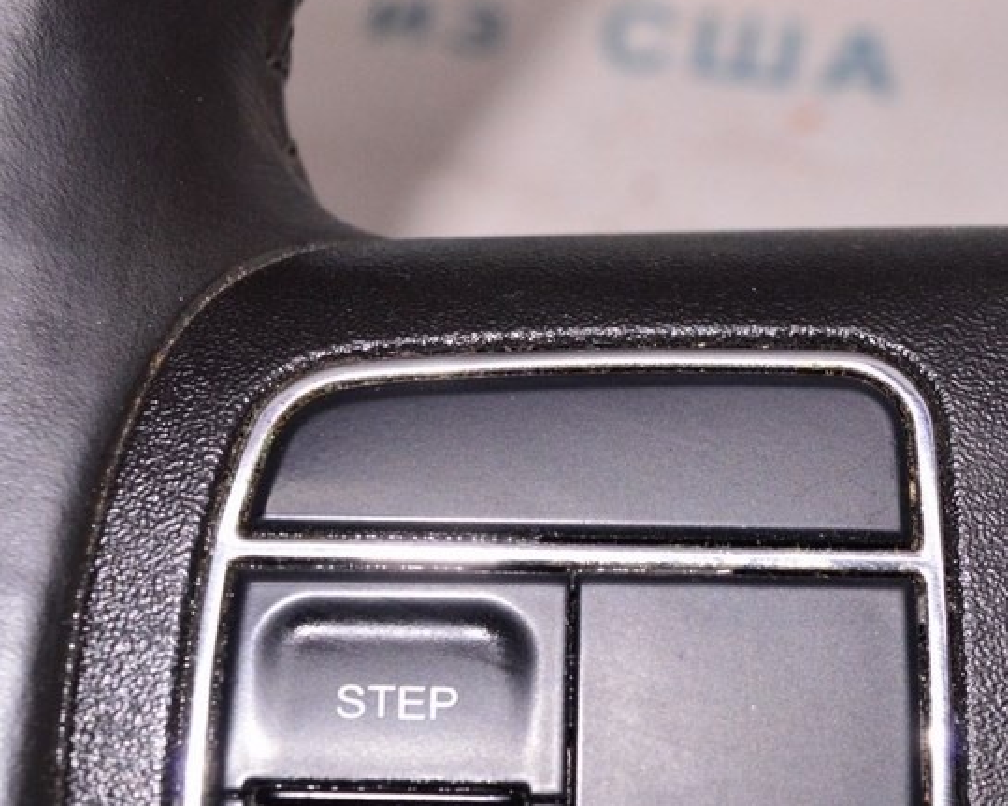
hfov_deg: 23.0
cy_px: 624
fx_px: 2472
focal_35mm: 83
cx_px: 565
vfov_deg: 18.4
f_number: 8
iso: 1600
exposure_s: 1/160
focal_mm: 31
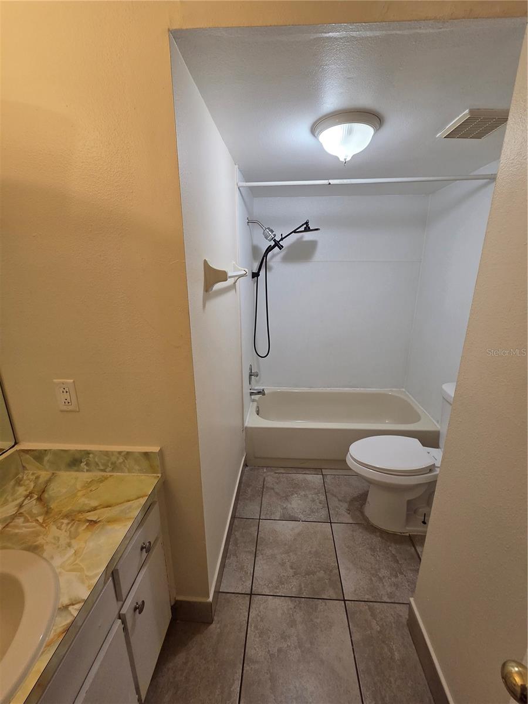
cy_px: 352
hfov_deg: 89.9
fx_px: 264
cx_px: 264
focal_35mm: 13
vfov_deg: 106.2
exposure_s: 1/120
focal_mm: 2.2
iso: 320
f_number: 2.2
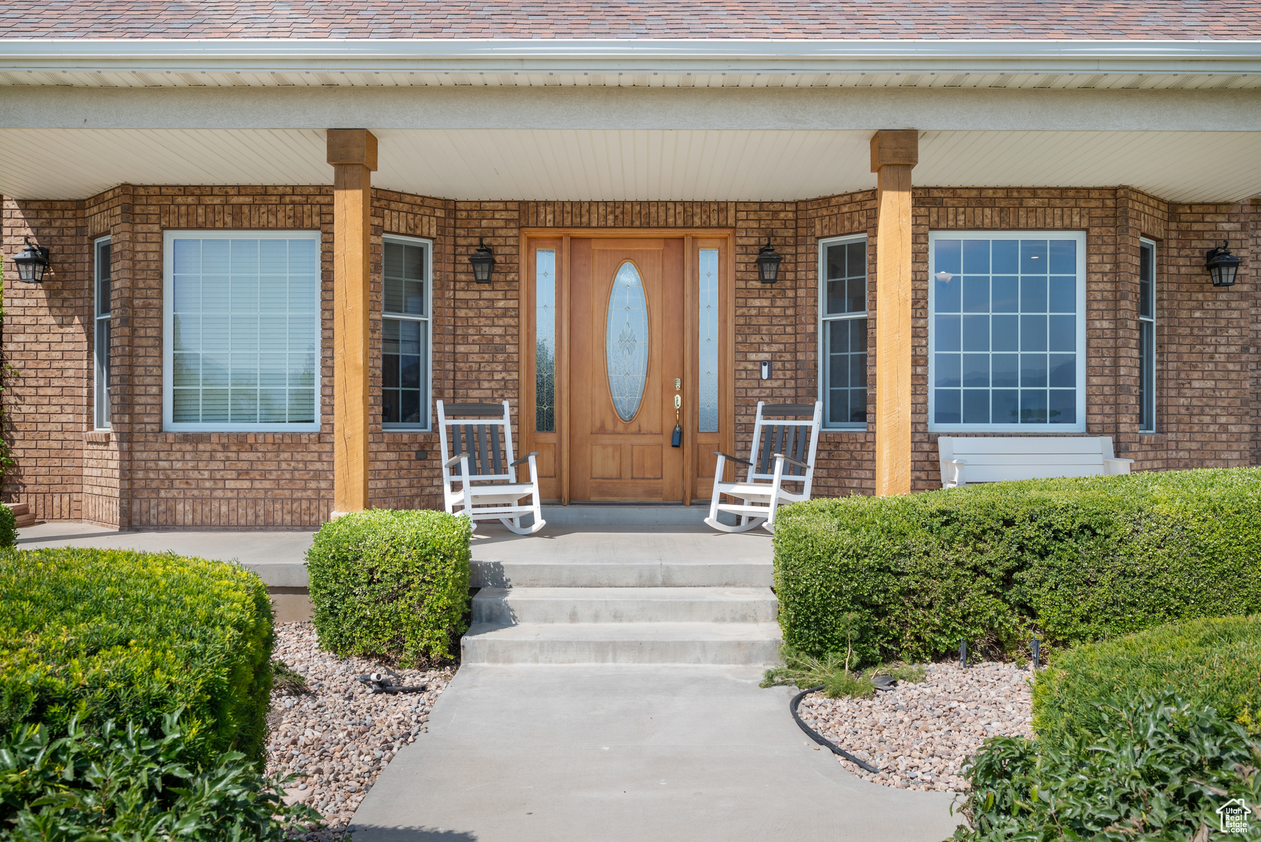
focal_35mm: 30
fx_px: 1051
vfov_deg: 43.6
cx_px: 630
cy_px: 421
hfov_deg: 61.9
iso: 250
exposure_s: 1/250
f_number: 8
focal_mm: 30
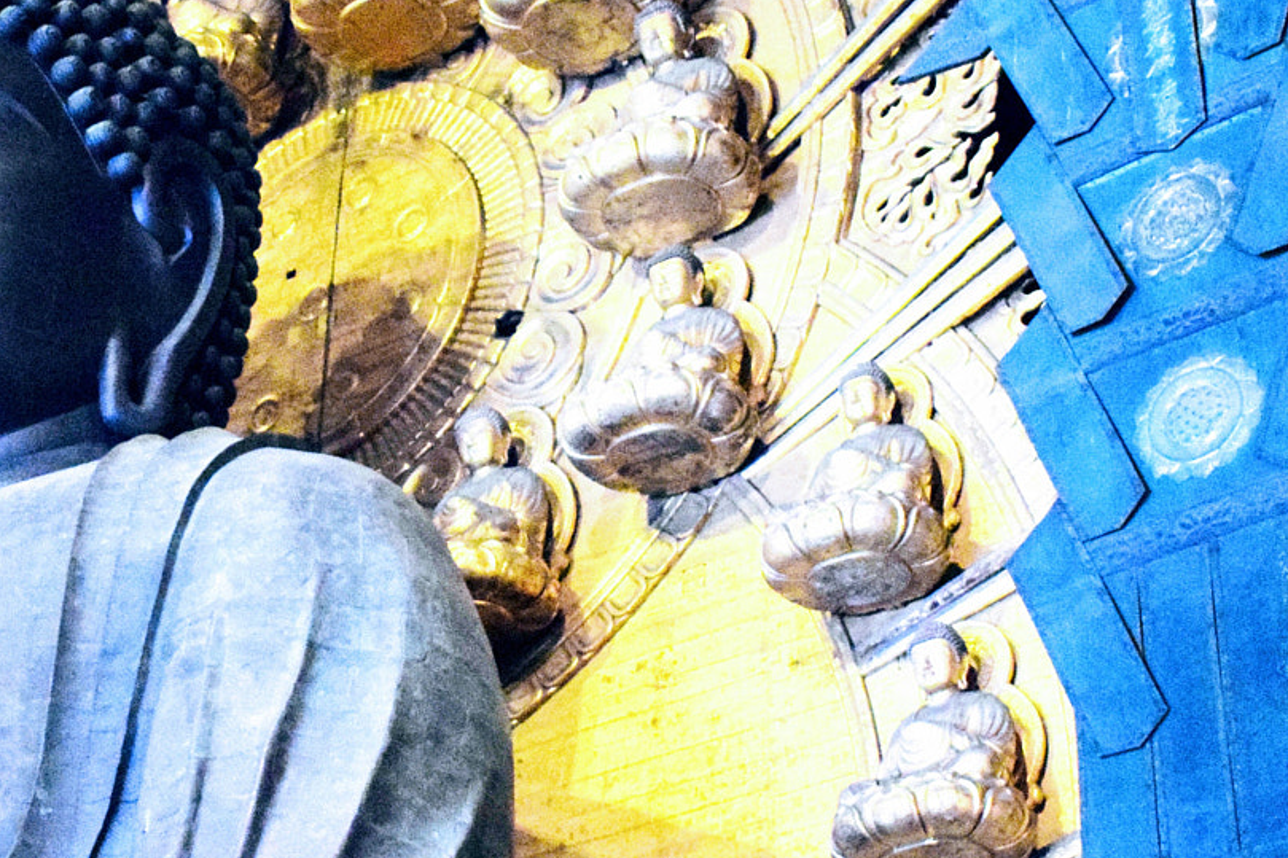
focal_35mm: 89
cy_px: 482
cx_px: 441
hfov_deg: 22.8
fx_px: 3183
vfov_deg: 15.3
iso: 6400
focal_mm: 30
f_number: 4.2
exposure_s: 1/40
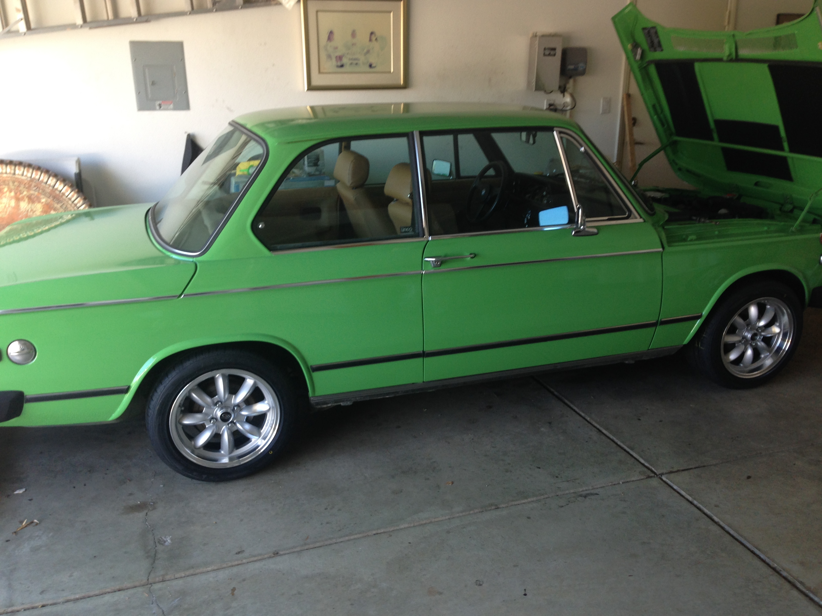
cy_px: 308
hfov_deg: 55.4
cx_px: 411
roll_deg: +0.9
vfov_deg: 42.9
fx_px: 784
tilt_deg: -16.0
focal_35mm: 33
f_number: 2.4
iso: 50
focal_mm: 4.12
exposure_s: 1/40
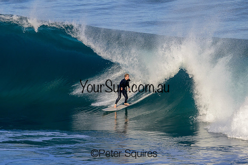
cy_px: 73
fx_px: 3907
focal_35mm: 567
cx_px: 123
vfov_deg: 2.4
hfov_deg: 3.6
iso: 1600
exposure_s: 1/2000
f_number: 10
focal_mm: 510
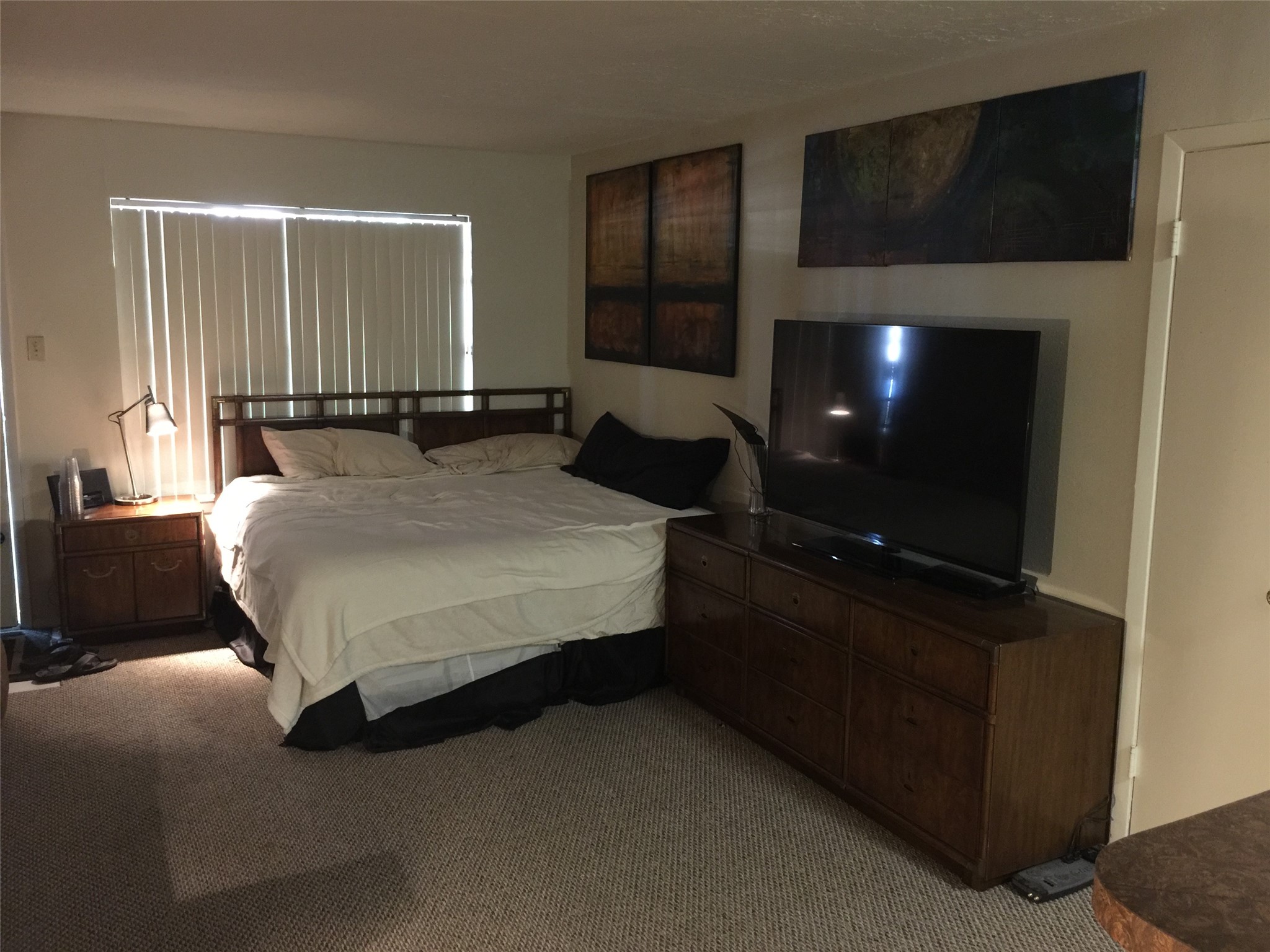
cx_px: 635
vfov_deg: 48.2
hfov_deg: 61.7
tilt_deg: -9.4
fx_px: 1064
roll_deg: -0.6
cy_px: 476
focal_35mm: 29
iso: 100
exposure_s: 1/4
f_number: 2.2
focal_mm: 4.15
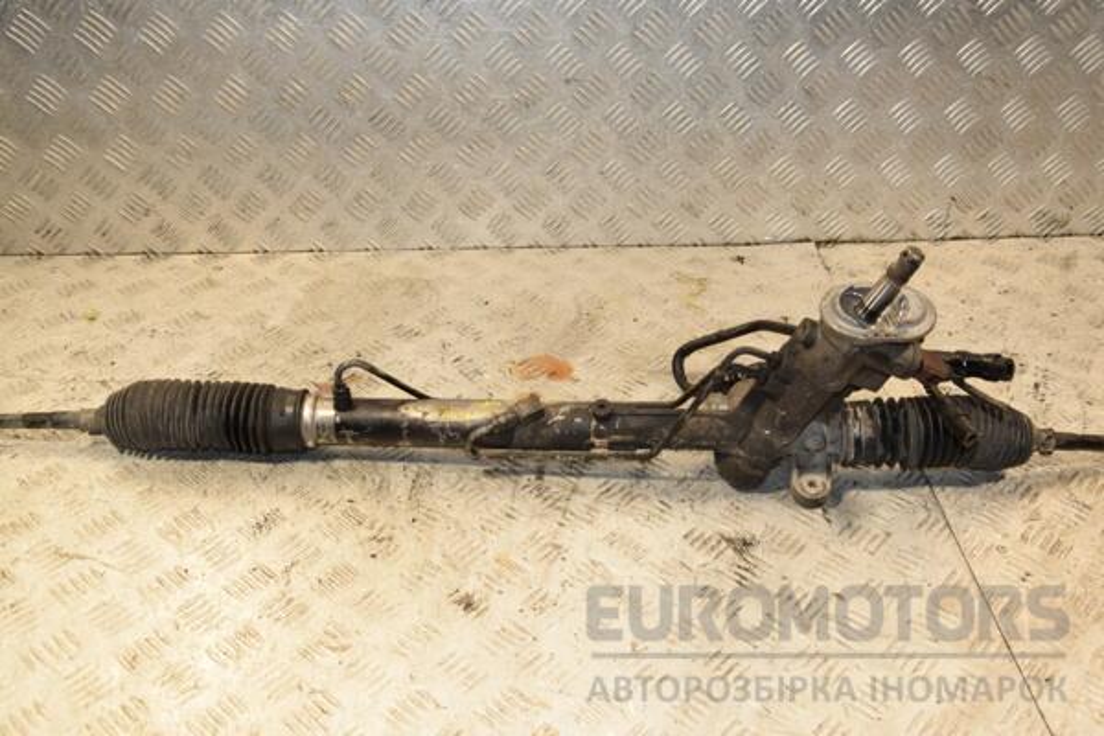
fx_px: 1150
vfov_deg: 35.5
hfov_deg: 51.3
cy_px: 368
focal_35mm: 38
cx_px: 552
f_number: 7.1
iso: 800
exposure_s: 1/200
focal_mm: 25
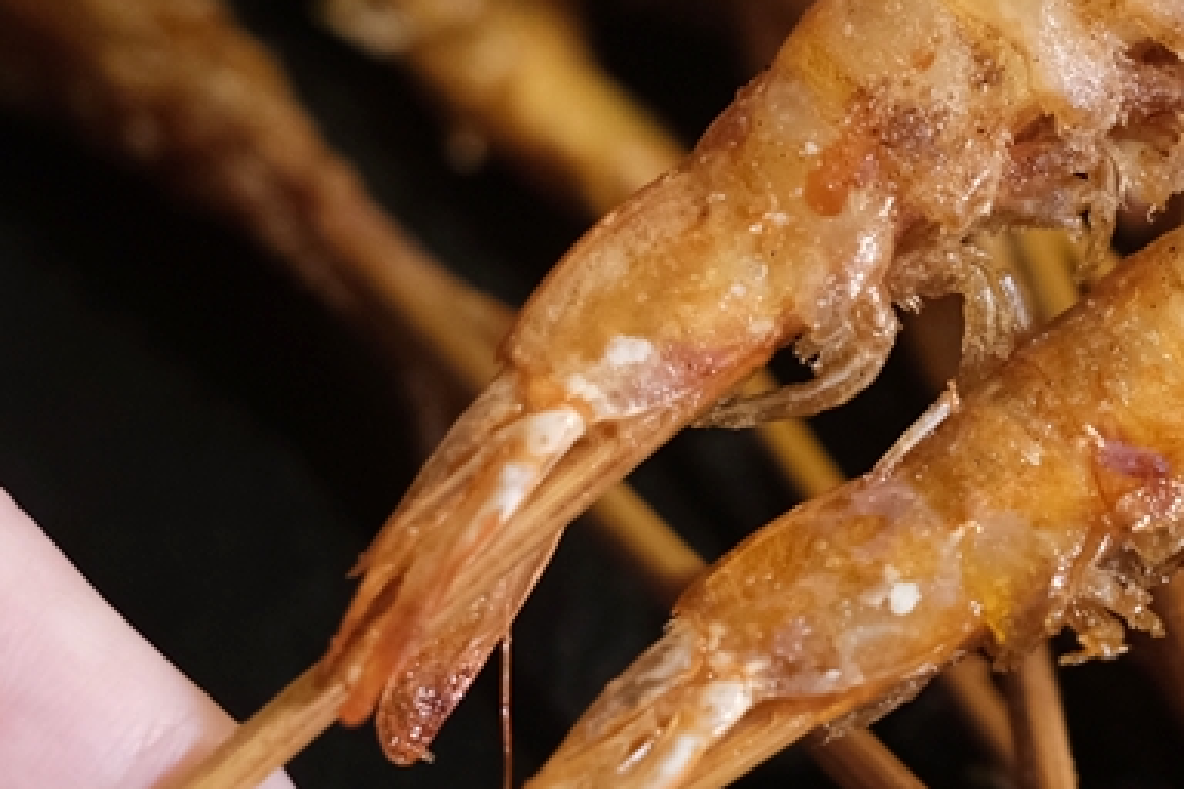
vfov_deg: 16.6
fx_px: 2697
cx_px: 1252
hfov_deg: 23.5
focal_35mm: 82
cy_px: 213
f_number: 2.8
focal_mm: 23
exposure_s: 1/150
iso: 2000
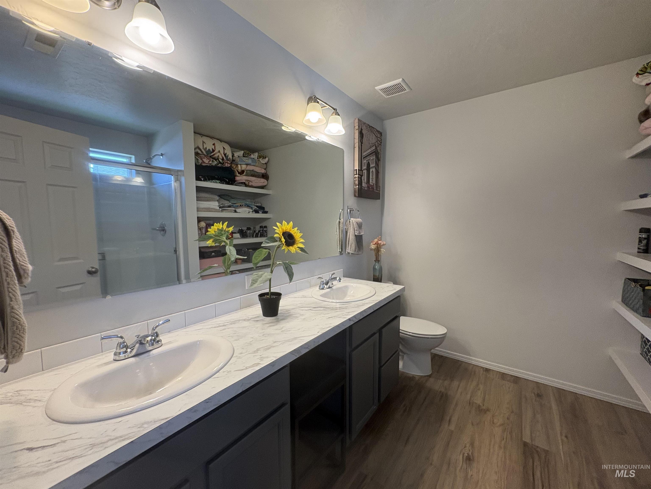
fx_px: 263
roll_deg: +1.1
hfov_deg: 102.1
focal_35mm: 14
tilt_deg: -3.0
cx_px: 326
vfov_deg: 85.7
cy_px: 244
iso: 250
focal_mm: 2.22
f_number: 2.2
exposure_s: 1/120
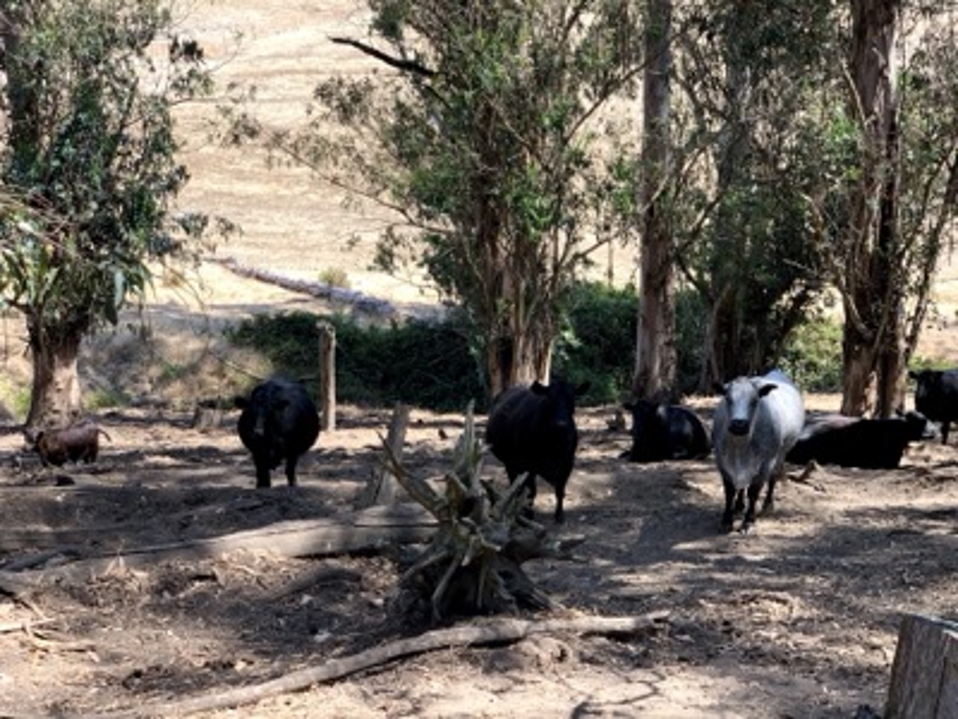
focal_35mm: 52
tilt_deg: -6.8
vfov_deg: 28.0
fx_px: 1439
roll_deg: -0.9
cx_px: 479
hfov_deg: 36.8
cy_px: 360
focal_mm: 6
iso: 16
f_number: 2.4
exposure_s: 1/175
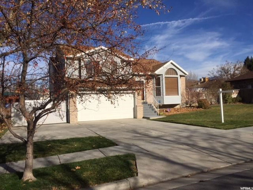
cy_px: 95
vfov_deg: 48.2
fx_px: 212
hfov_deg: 61.7
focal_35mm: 29
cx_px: 126
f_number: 2.2
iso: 32
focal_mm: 4.15
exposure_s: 1/3968
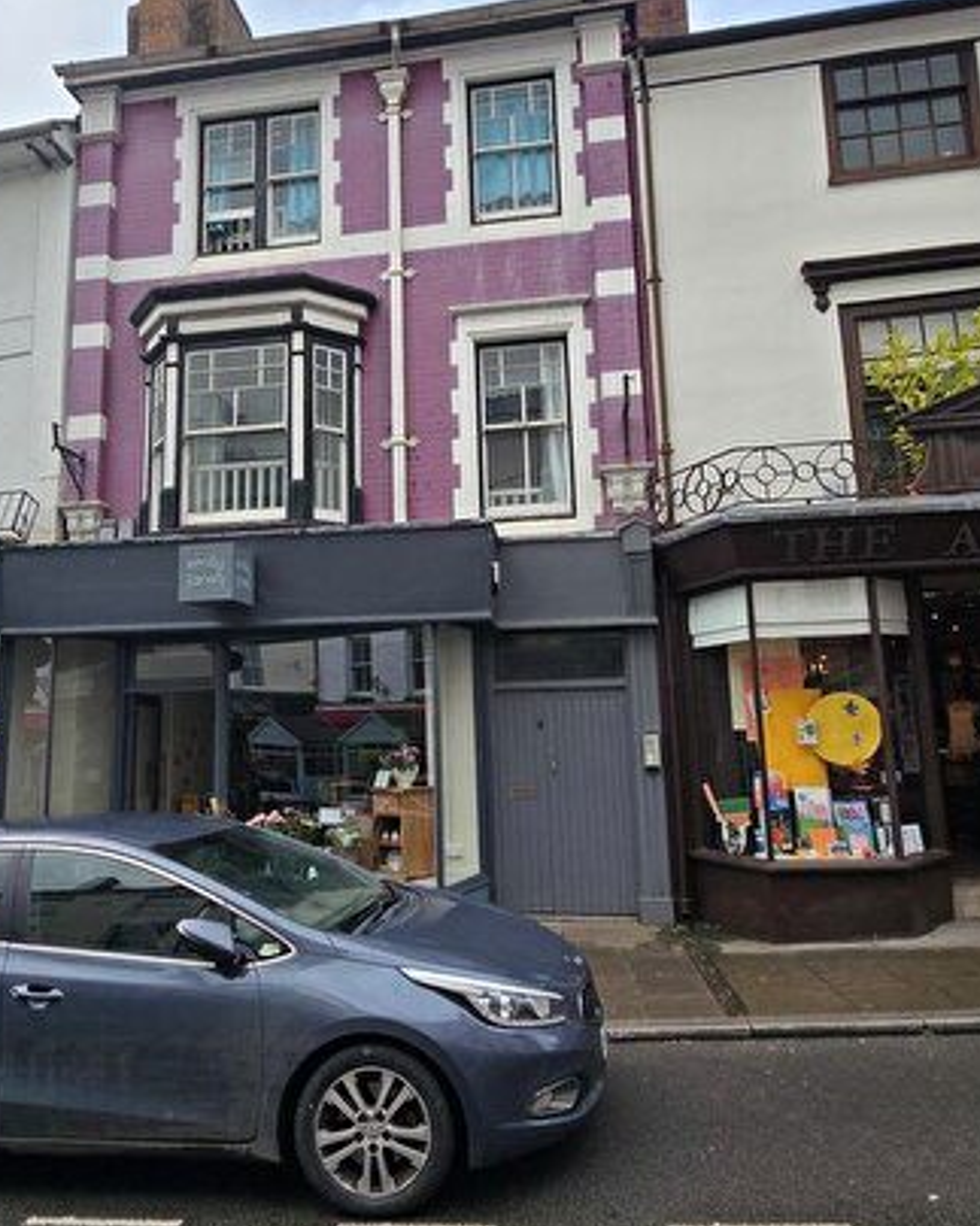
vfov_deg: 75.0
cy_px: 587
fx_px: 798
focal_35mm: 22
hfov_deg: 62.9
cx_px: 434
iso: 50
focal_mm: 2.2
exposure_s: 1/1218
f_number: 2.2
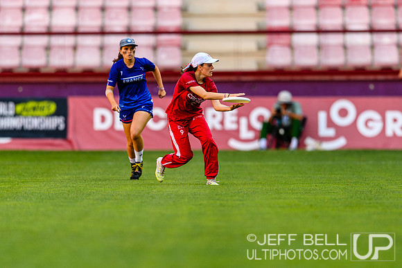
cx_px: 201
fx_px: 6701
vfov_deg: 2.3
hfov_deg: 3.4
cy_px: 134
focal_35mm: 600
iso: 560
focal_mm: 400
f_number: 3.2
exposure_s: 1/1250
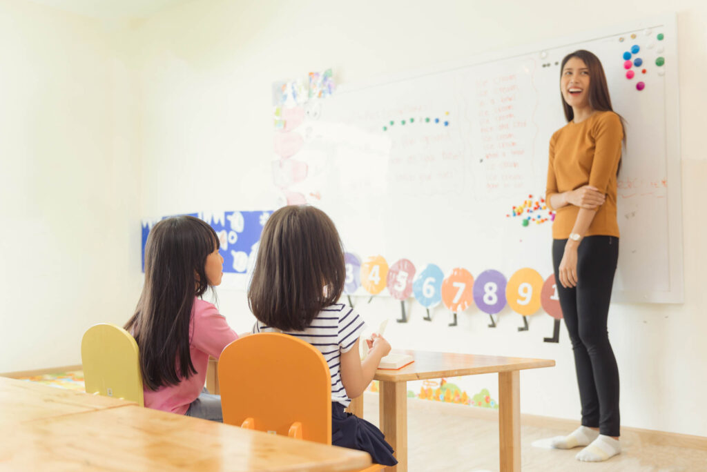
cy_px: 236
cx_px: 354
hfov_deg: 50.7
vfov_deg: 35.1
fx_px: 747
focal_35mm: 38
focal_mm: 38
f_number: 2.8
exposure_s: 1/200
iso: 640
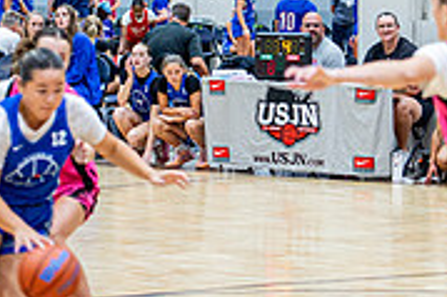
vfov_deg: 6.0
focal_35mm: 227
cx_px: 230
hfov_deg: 9.1
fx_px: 2816
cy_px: -12
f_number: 2.8
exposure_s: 1/400
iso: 2000
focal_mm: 70
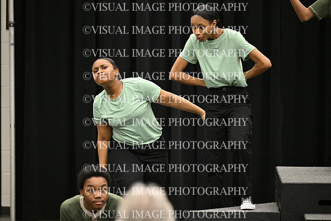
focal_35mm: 200
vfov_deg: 6.9
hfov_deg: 10.3
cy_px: 110
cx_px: 166
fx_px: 1839
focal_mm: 200
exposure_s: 1/640
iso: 6400
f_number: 2.8
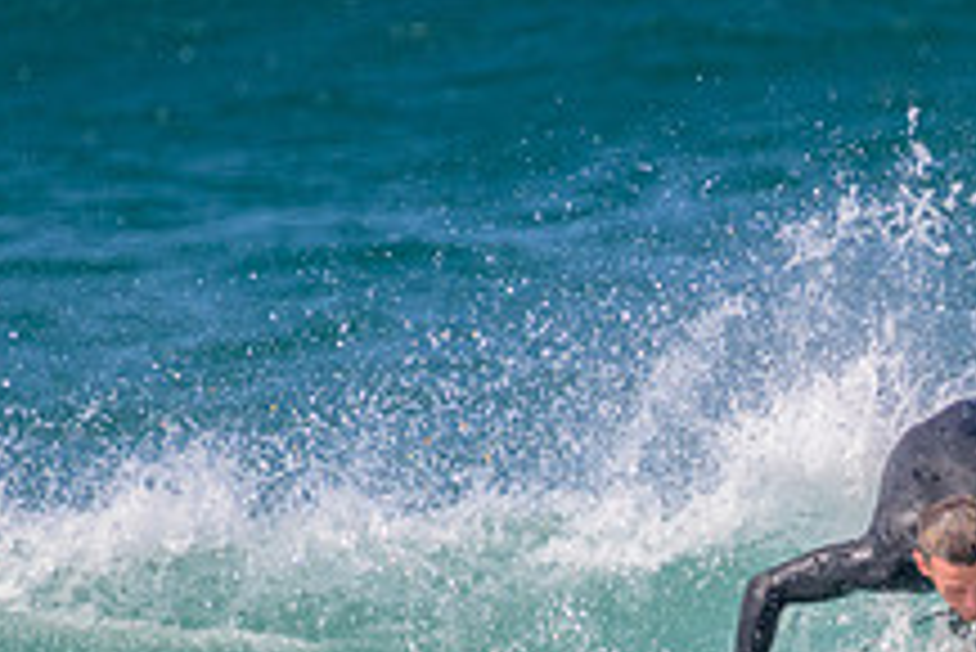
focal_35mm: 2136
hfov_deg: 1.0
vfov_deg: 0.6
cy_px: 861
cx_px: 1169
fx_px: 57946
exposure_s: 1/1600
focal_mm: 800
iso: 900
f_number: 11
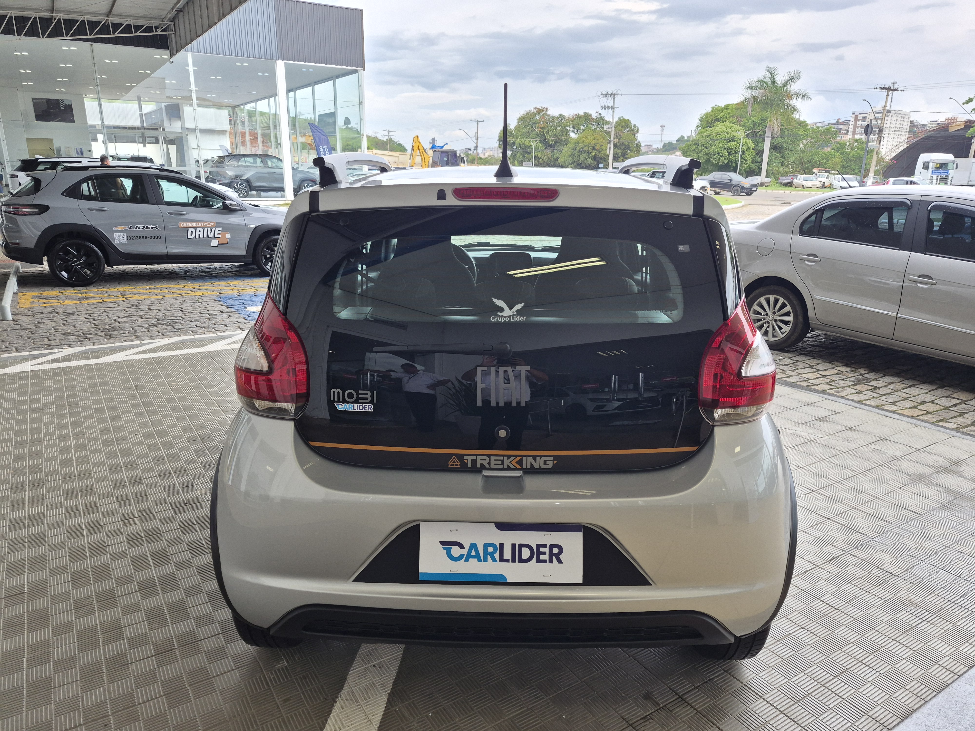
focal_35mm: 23
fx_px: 648
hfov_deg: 73.9
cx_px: 488
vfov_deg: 58.9
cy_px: 366
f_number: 1.8
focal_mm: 5.4
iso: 80
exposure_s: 1/656
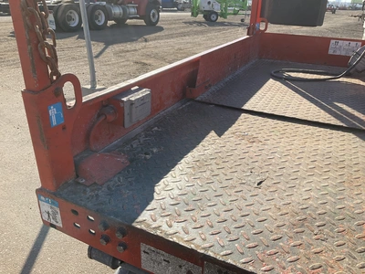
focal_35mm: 29
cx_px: 182
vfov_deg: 48.2
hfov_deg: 61.7
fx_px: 306
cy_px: 137
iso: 25
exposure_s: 1/1342
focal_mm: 3
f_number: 1.8
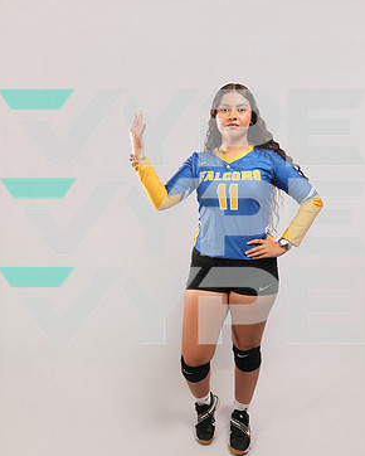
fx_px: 378
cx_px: 186
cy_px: 218
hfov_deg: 51.6
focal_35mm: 28
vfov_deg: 62.2
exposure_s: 1/100
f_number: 7.1
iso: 200
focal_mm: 24
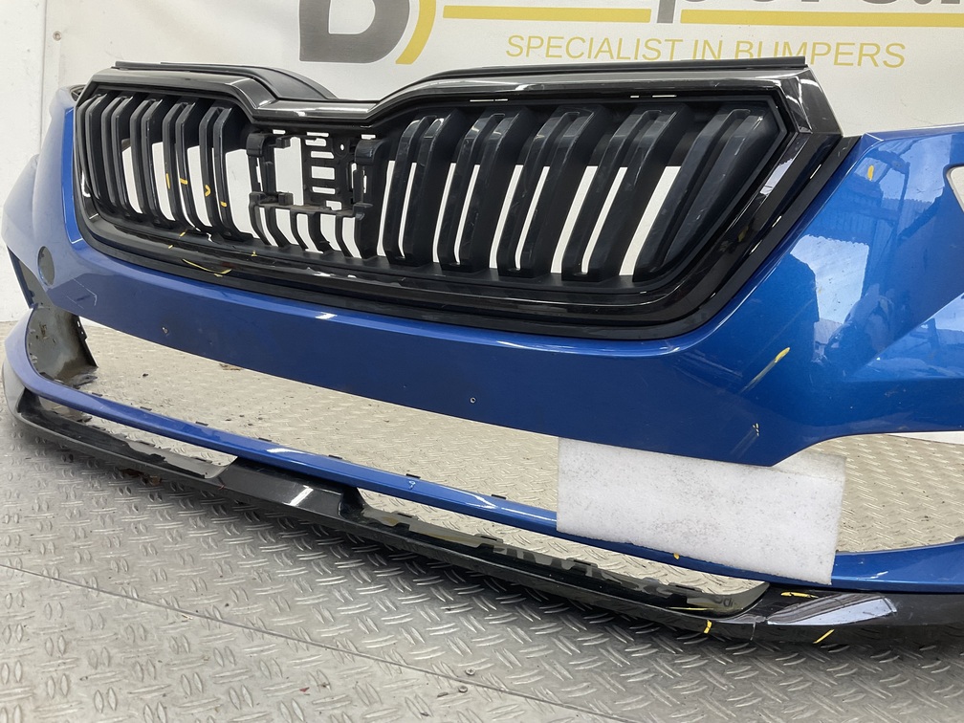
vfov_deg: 48.2
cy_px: 362
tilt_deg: -12.2
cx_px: 482
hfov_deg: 61.7
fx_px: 808
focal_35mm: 29
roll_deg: -6.1
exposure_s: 1/120
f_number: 1.8
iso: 50
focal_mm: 3
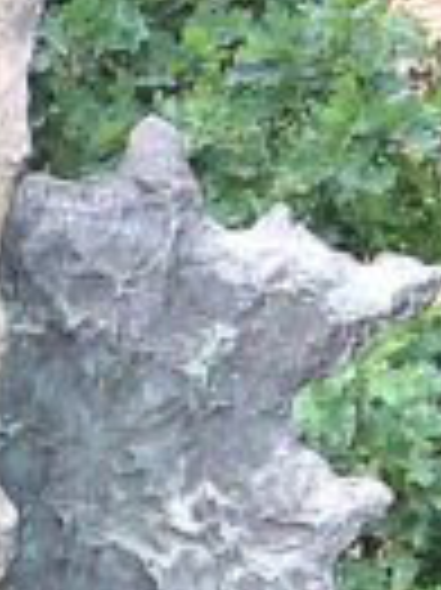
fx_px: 7707
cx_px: -117
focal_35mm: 453
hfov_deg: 3.3
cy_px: 883
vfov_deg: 4.4
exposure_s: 1/60
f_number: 4
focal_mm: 9.6
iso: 80
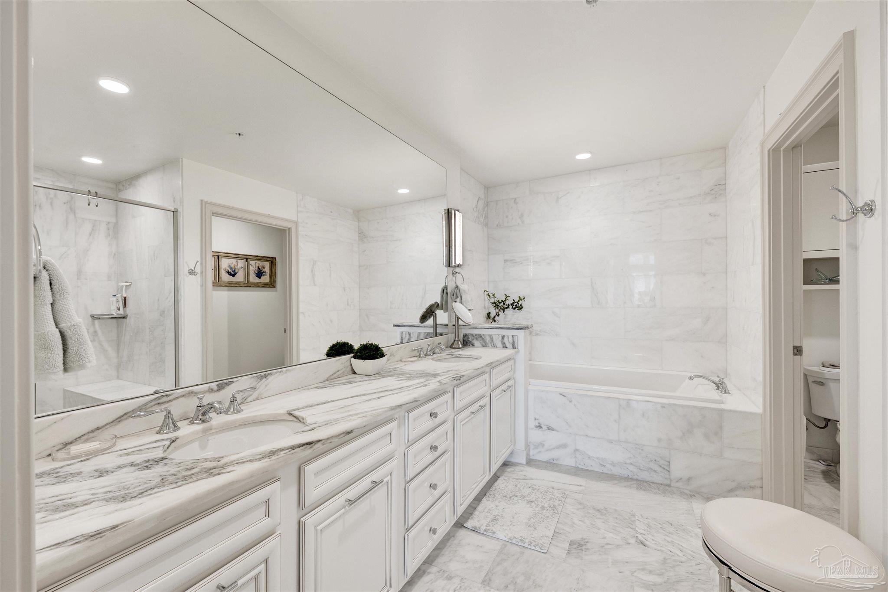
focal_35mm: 14
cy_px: 296
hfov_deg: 102.3
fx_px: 358
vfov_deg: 79.2
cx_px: 444
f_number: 11
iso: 500
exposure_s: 1/3
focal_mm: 14.5
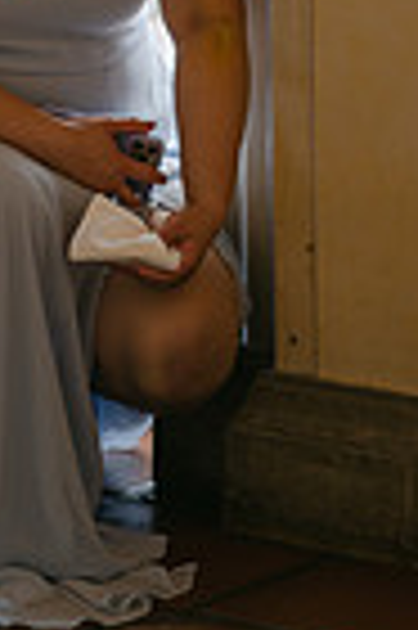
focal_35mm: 274
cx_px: 56
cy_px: -315
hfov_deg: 5.0
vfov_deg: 7.4
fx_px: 4784
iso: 100
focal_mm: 85
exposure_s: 1/200
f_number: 2
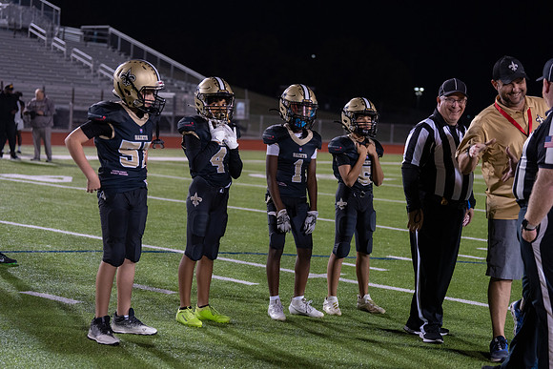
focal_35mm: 70
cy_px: 184
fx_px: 1075
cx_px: 276
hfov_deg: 28.8
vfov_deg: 19.5
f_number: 2.8
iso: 1600
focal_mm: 70
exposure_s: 1/320
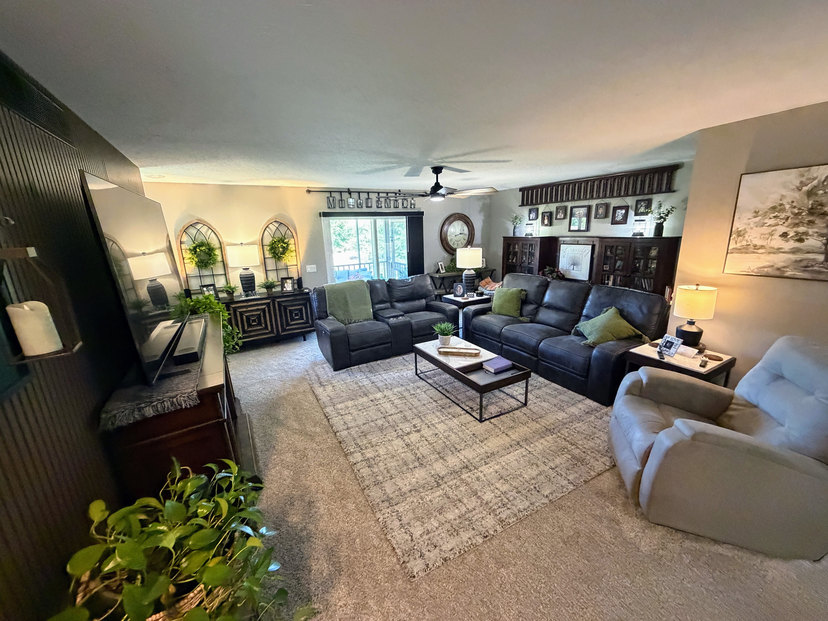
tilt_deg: -13.5
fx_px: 335
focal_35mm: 14
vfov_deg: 85.7
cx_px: 414
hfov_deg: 102.1
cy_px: 310
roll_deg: +1.3
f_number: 2.2
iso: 800
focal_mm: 2.22
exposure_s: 1/60
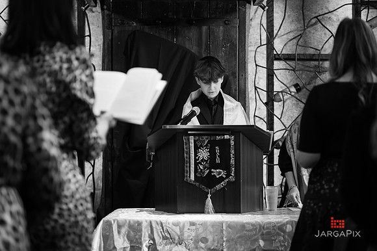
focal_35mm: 104
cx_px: 189
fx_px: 1084
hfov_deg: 19.7
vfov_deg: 13.2
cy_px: 126
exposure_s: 1/200
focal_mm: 102
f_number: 3.2
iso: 1250
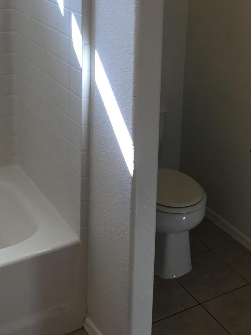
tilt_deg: -15.6
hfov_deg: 25.2
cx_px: 122
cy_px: 58
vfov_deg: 32.2
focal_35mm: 58
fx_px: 561
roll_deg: -0.8
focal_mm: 3.99
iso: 20
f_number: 1.8
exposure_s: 1/120
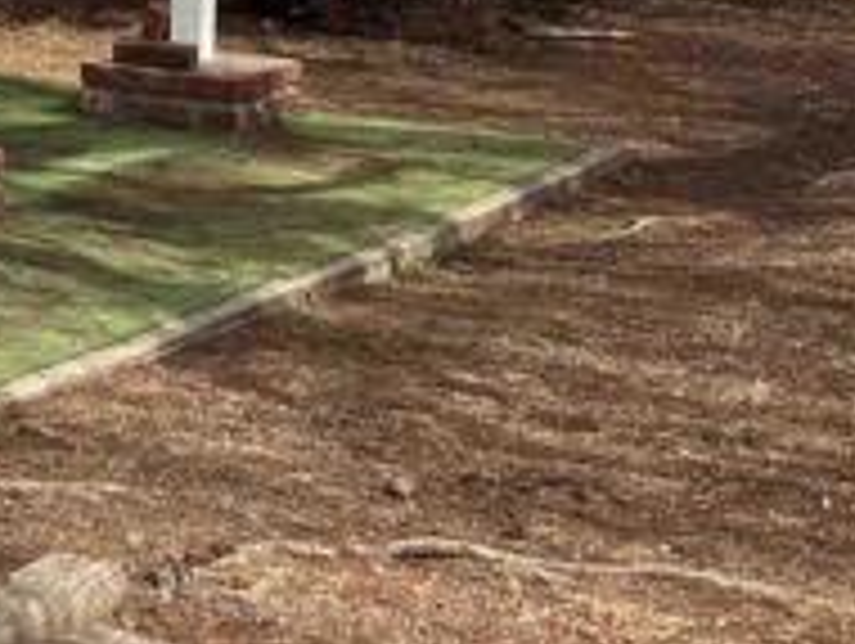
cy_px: -320
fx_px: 3462
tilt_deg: -2.8
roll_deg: -0.2
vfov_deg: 10.3
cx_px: -896
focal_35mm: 140
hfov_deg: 12.3
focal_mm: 5.96
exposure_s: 1/2571
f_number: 1.6
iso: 50
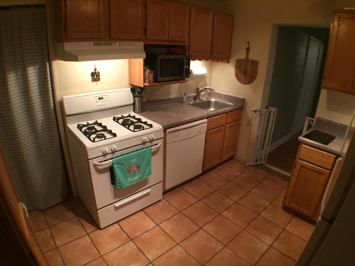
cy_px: 133
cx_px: 178
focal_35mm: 29
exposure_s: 1/30
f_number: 2.2
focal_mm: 4.15
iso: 200
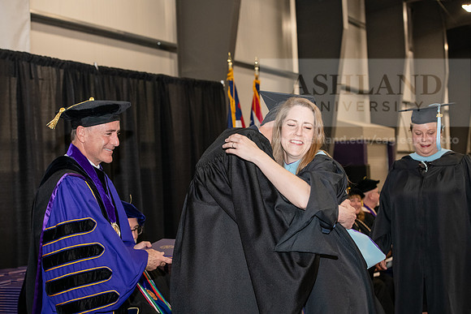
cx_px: 236
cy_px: 157
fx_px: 916
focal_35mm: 70
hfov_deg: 28.8
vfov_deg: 19.5
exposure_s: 1/200
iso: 2500
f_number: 5.6
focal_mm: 70
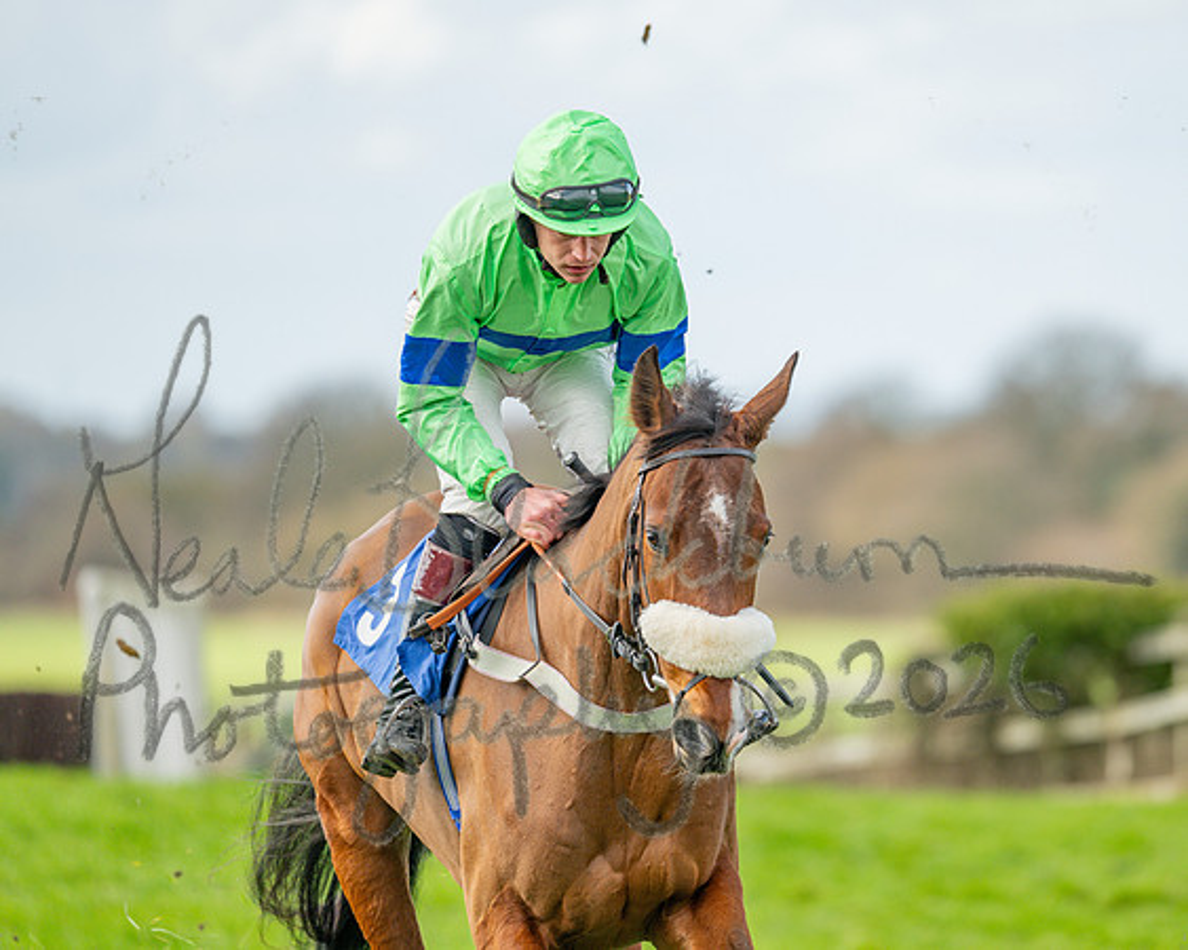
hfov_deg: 4.1
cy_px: 457
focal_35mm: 468
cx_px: 718
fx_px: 16446
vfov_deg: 3.3
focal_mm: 400
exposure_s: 1/800
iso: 200
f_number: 4.5
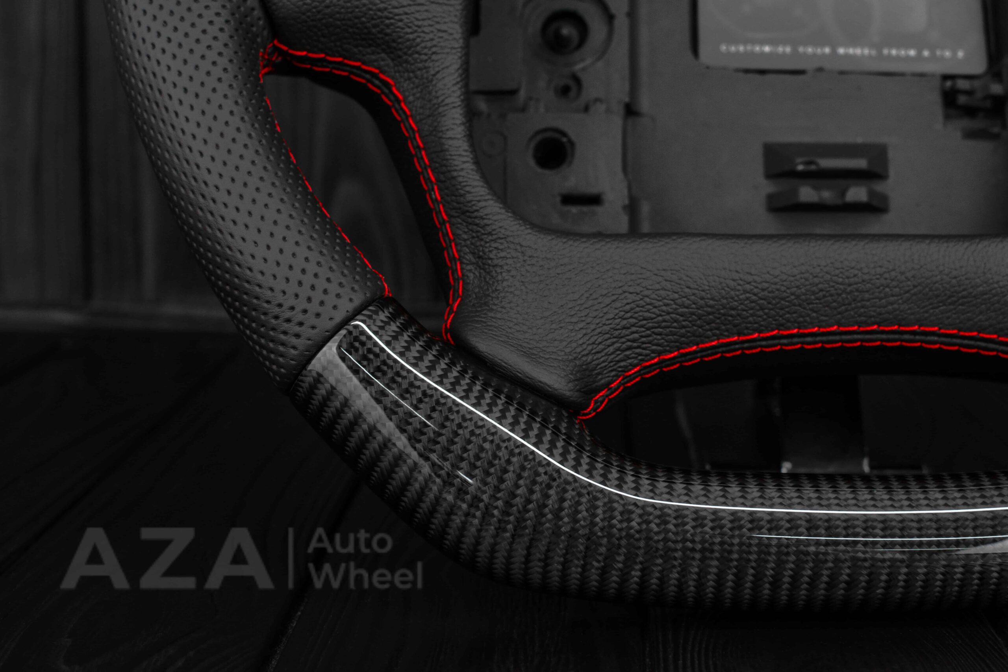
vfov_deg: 25.8
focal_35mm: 52
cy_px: 336
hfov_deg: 37.8
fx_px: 1470
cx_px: 504
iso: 500
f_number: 6.3
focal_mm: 35
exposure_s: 1/125
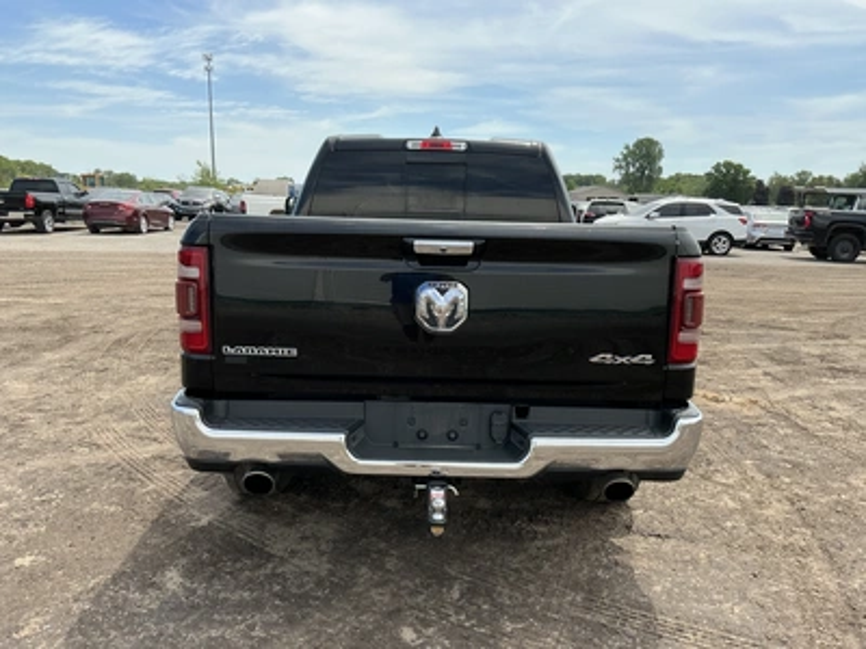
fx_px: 700
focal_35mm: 28
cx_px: 433
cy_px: 324
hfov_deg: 63.4
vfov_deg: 49.7
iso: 25
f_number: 1.8
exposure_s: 1/1342
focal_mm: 3
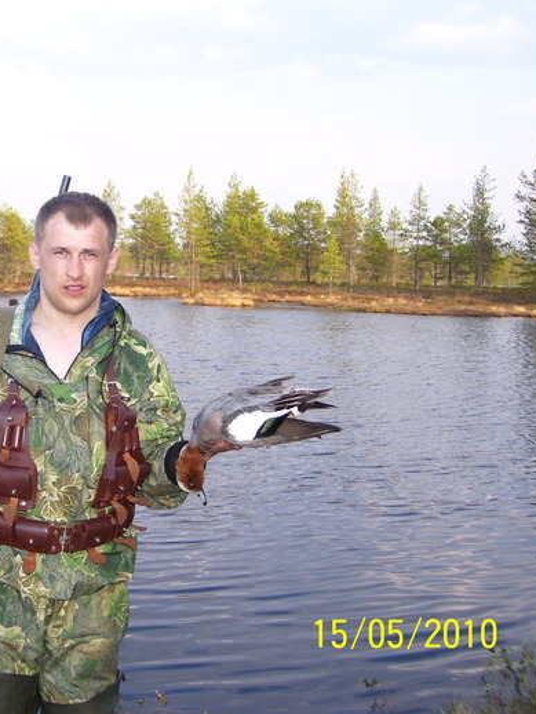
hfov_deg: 28.1
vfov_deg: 38.2
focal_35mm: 50
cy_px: 360
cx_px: 65
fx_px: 1031
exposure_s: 1/250
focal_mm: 6
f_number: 2.7
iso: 80
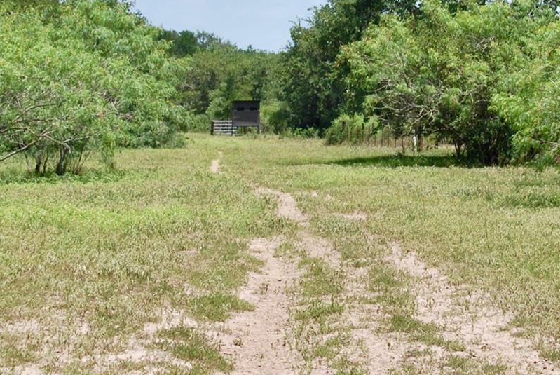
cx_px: 360
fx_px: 1916
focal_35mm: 123
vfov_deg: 11.0
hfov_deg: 16.6
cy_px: -26
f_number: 8
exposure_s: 1/250
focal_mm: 32
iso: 100
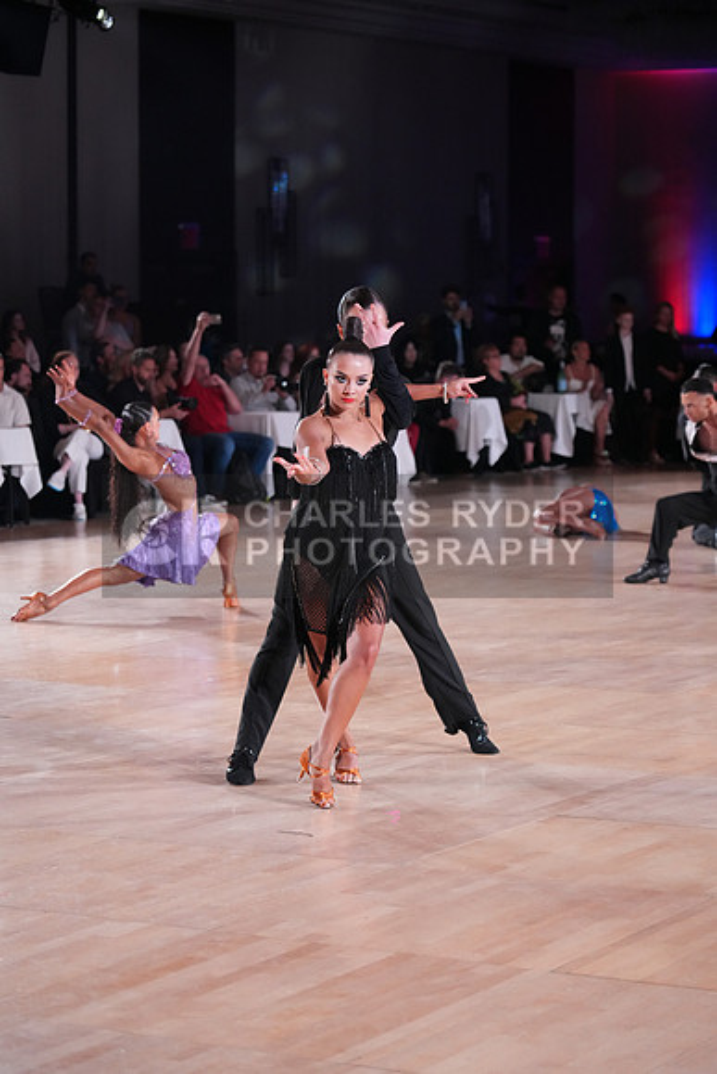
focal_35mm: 99
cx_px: 358
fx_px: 2956
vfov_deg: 20.6
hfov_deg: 13.8
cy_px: 537
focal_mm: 99
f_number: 4
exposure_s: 1/400
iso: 5000
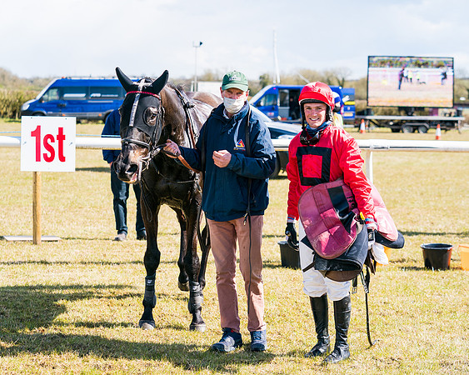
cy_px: 184
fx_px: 1128
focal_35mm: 81
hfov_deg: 23.5
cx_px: 226
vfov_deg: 18.9
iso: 400
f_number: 4
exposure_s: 1/2000
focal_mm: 71
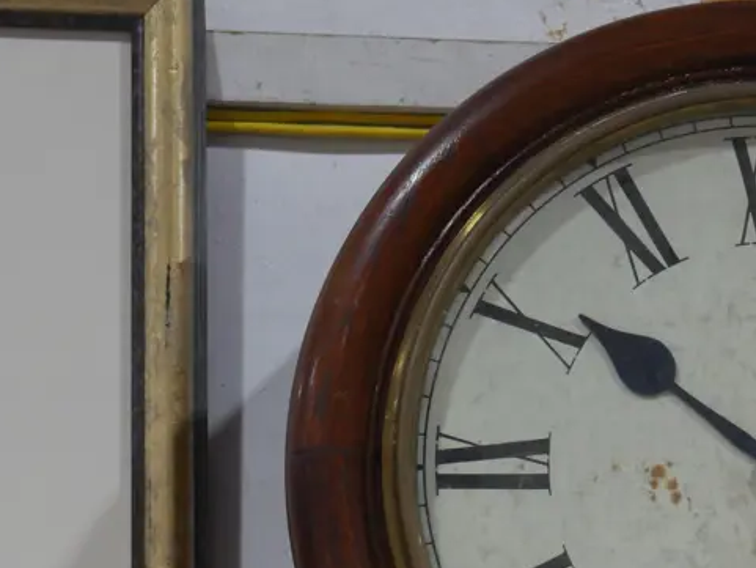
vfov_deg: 11.2
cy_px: 528
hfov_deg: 14.7
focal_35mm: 132
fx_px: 2884
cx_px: 750
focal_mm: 31
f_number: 5.4
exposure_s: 1/80
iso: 1250
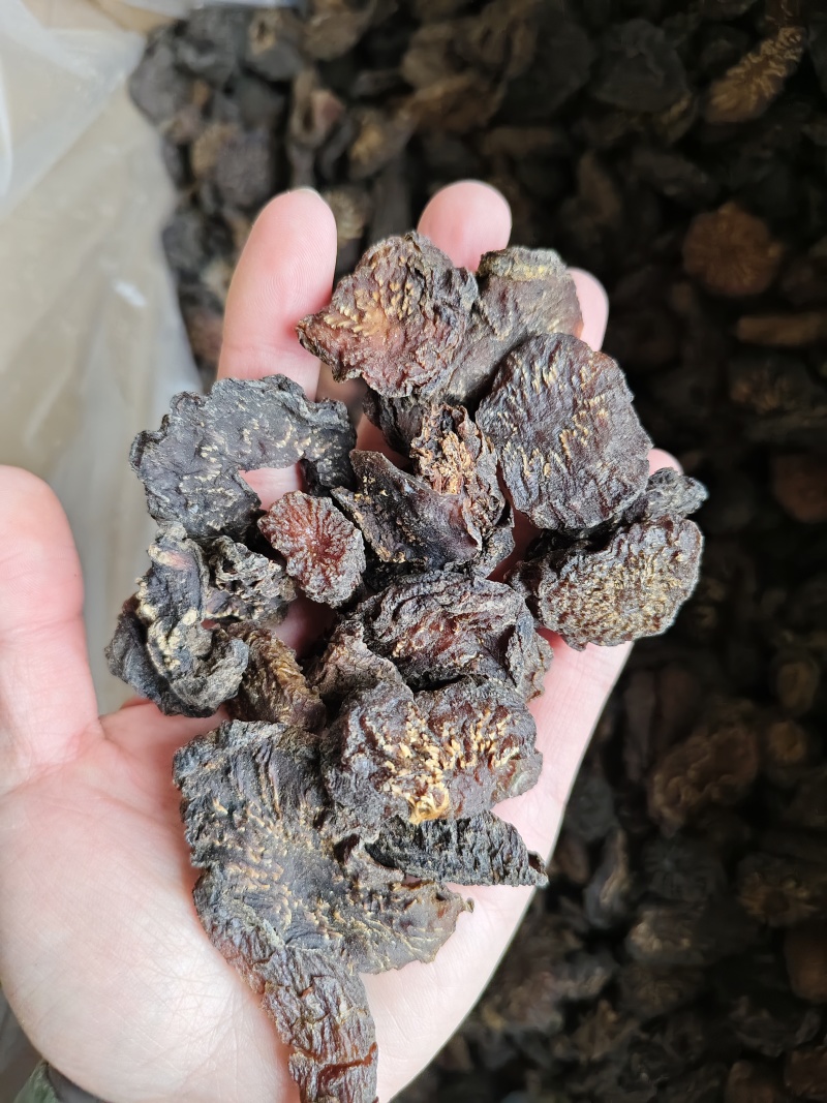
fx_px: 733
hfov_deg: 58.9
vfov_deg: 73.9
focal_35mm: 23
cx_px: 414
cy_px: 552
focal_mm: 5.56
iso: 5282
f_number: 1.88
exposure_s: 1/245
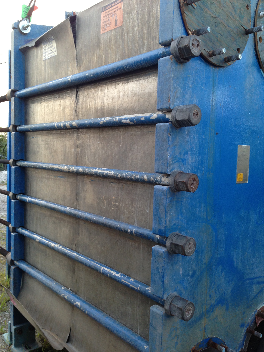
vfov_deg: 55.4
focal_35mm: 33
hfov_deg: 42.9
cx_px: 132
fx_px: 336
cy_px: 176
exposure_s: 1/60
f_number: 2.4
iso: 64
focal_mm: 4.13
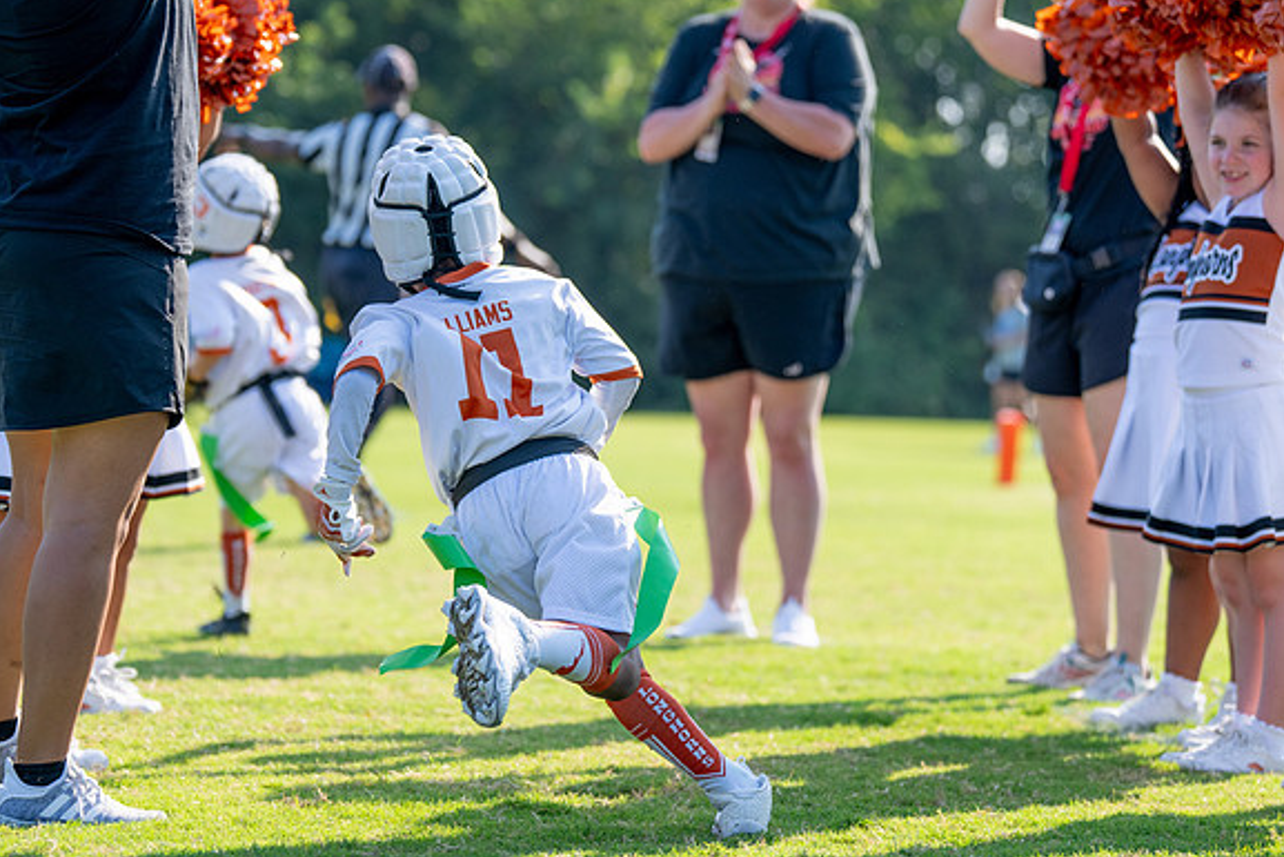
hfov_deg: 15.8
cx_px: 533
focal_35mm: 130
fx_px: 4638
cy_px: 393
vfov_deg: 10.6
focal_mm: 94
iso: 200
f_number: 2.8
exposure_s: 1/1600
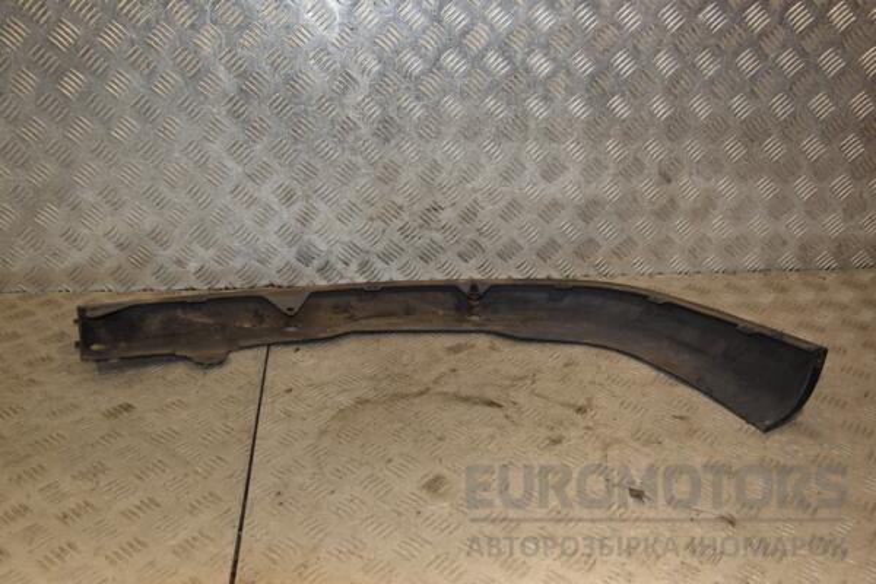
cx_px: 438
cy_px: 292
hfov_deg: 51.3
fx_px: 912
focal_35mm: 38
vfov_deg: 35.5
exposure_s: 1/200
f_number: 5.6
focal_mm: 25
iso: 800
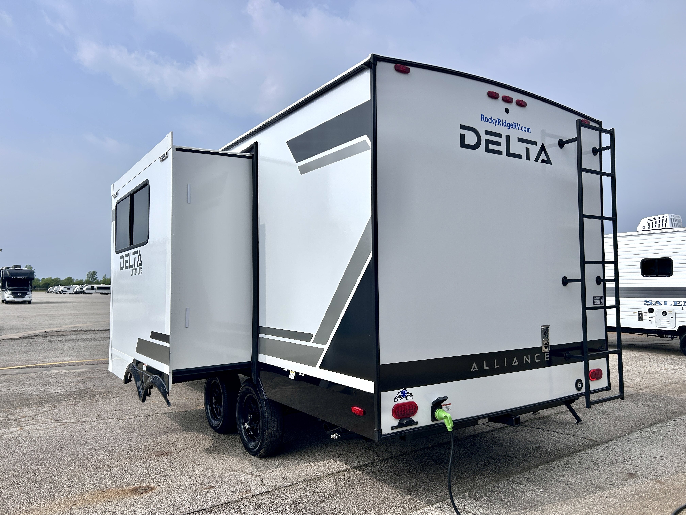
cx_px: 343
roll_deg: +0.3
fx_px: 515
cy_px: 258
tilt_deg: +4.2
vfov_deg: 53.1
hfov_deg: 67.3
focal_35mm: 26
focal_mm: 5.7
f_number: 1.5
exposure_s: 1/8696
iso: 50
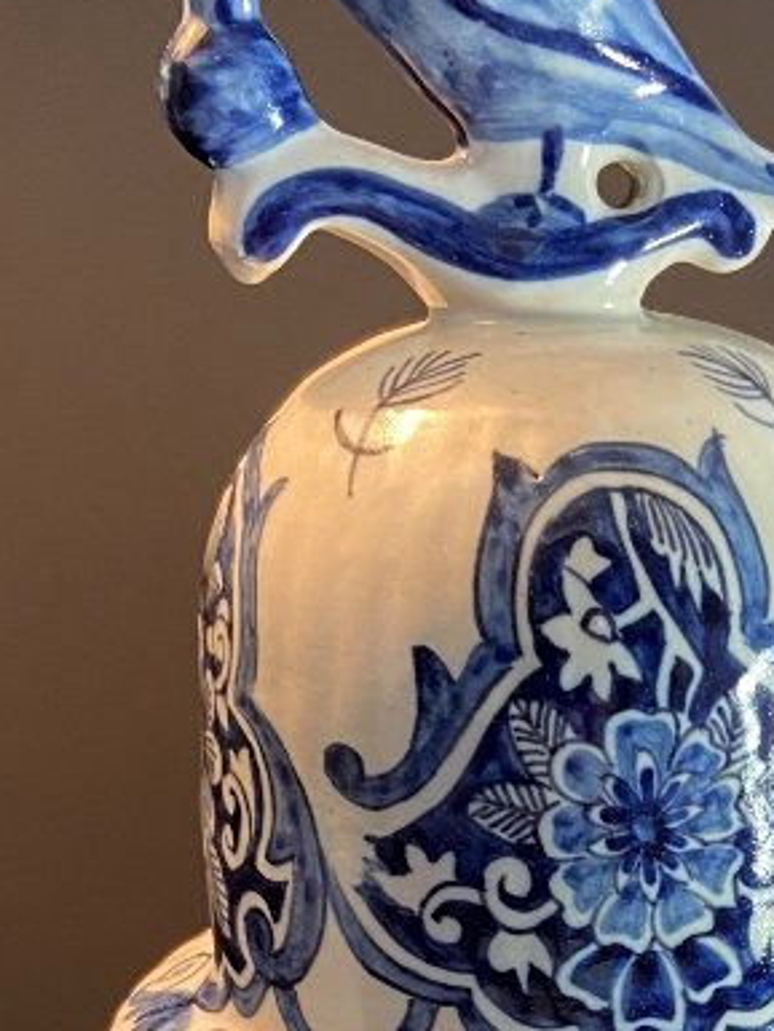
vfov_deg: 22.4
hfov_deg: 17.8
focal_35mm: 81
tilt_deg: -22.8
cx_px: 753
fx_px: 2414
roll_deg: +1.0
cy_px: 1202
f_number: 1.8
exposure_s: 1/50
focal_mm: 4.25
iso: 200
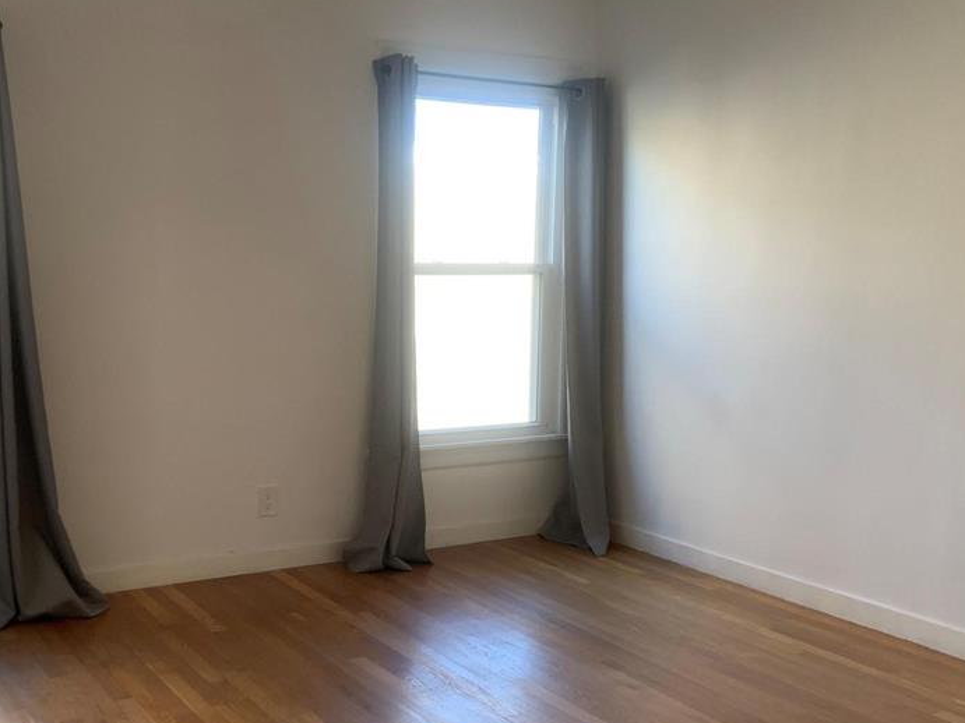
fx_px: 1199
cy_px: 454
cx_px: 423
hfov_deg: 43.8
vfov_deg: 33.4
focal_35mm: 43
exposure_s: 1/120
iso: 64
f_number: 1.8
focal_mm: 3
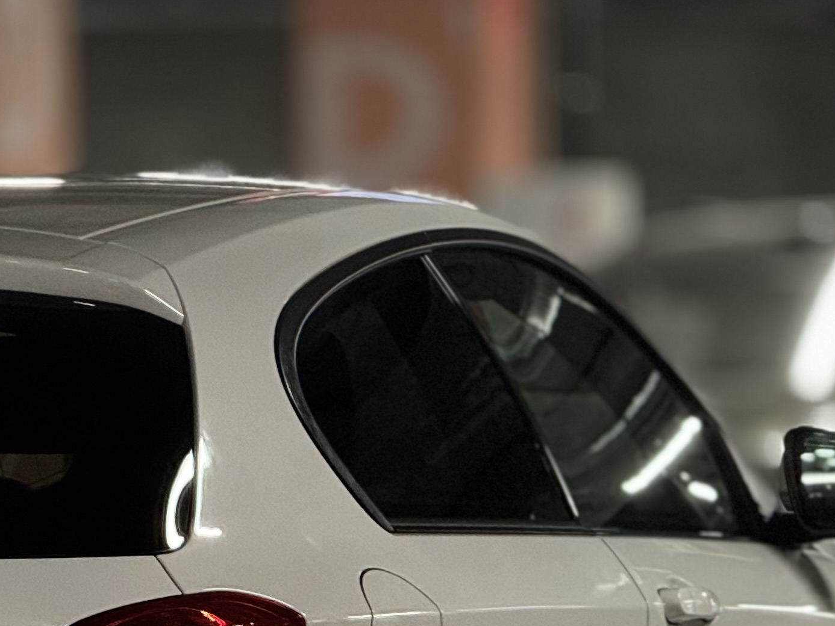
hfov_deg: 5.7
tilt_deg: -2.3
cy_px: 753
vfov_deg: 4.2
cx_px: -25
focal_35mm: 349
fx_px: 8420
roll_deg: +1.1
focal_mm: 15.66
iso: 160
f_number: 2.8
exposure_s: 1/50
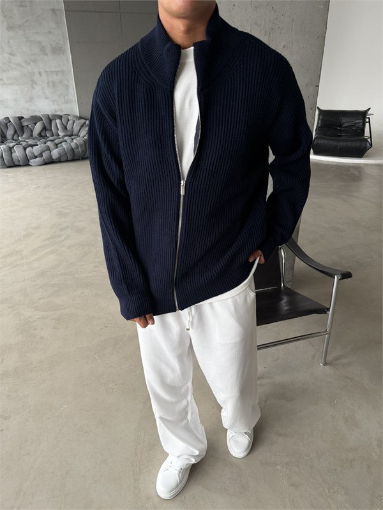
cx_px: 192
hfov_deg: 56.8
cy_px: 255
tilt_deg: -26.5
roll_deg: +0.9
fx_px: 354
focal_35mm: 24
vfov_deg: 71.6
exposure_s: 1/121
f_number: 1.78
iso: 160
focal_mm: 6.76
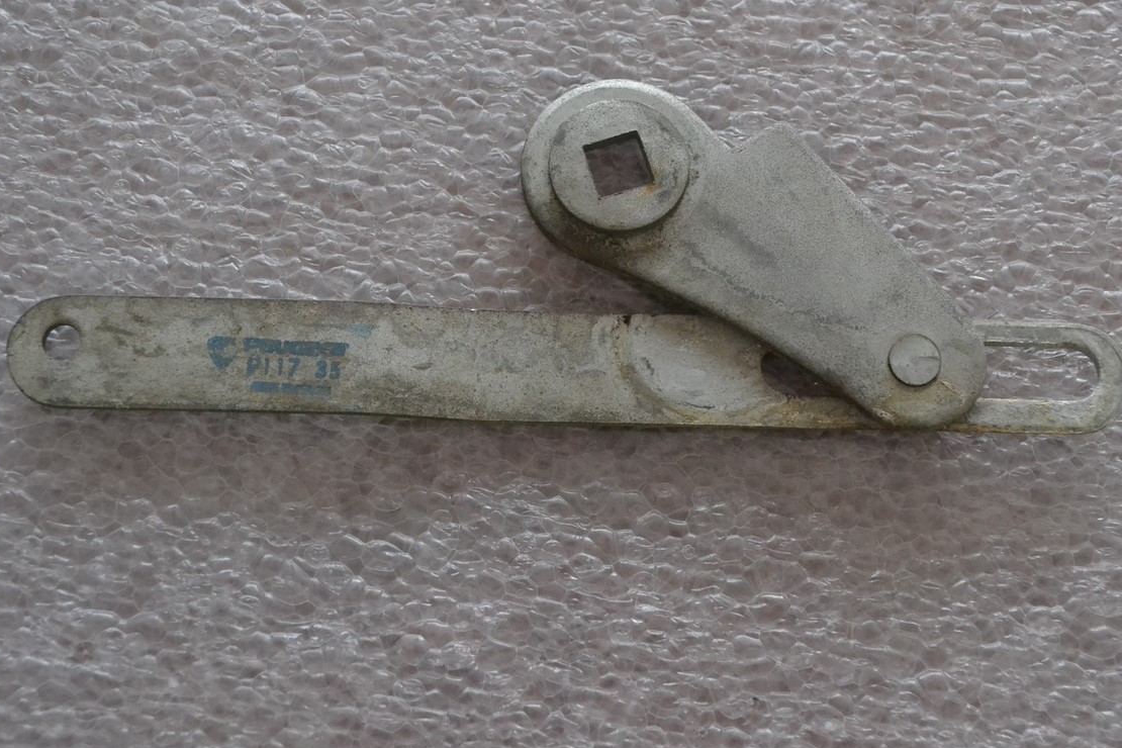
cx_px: 591
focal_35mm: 62
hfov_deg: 32.4
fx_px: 1932
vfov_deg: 21.9
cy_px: 358
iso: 3200
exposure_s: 1/60
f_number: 5
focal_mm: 34
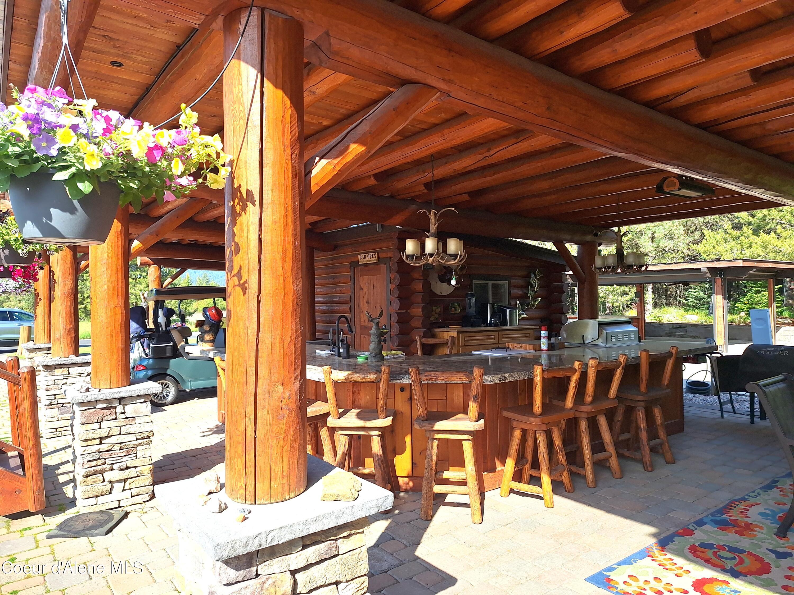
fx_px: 528
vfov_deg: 58.9
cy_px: 298
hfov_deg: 73.9
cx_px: 397
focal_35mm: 23
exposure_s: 1/1429
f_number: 1.8
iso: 40
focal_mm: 5.54
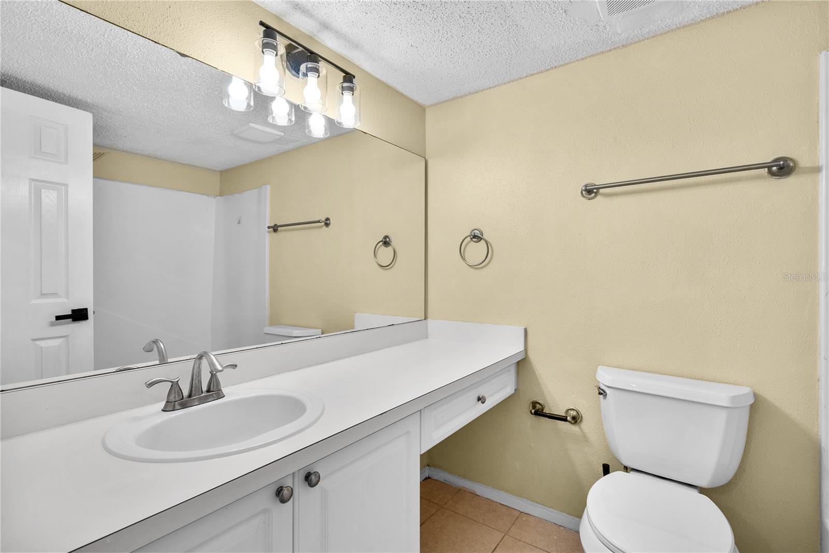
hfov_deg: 96.7
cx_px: 414
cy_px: 276
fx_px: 369
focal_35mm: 16
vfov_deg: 73.8
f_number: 9
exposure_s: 1/13
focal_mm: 16
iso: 500
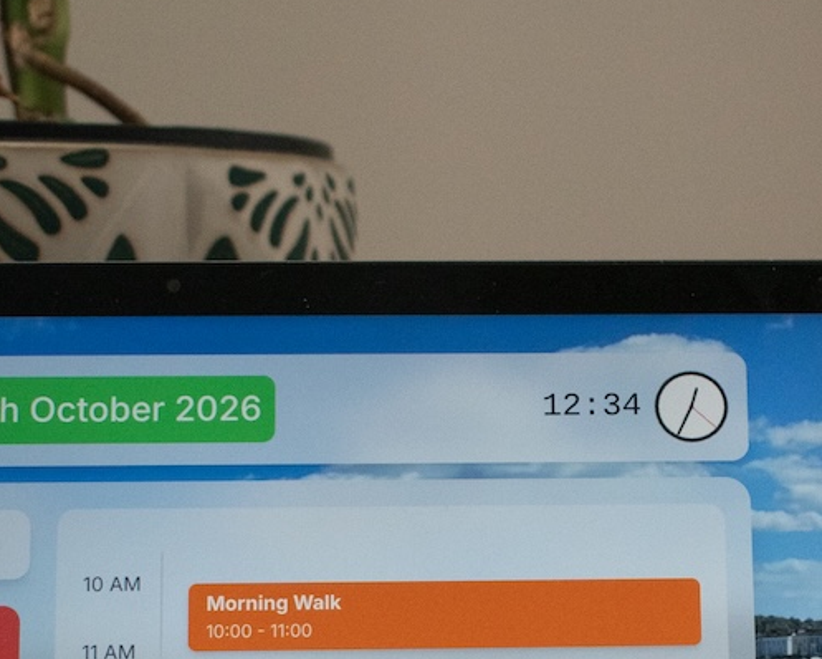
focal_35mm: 119
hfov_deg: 16.0
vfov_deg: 12.9
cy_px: 544
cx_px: 696
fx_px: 2896
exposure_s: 1/125
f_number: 3.8
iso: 800
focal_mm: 24
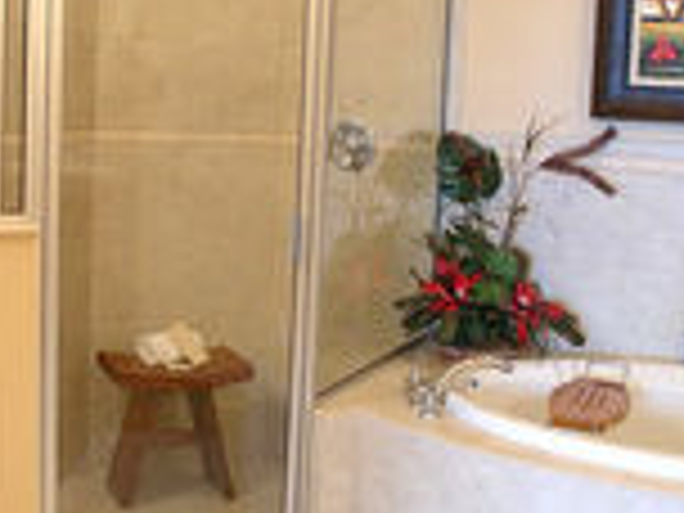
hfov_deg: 21.2
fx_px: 1818
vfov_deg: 16.1
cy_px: 248
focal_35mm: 92
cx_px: 230
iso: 100
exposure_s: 1/14.6
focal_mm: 8
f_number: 2.8
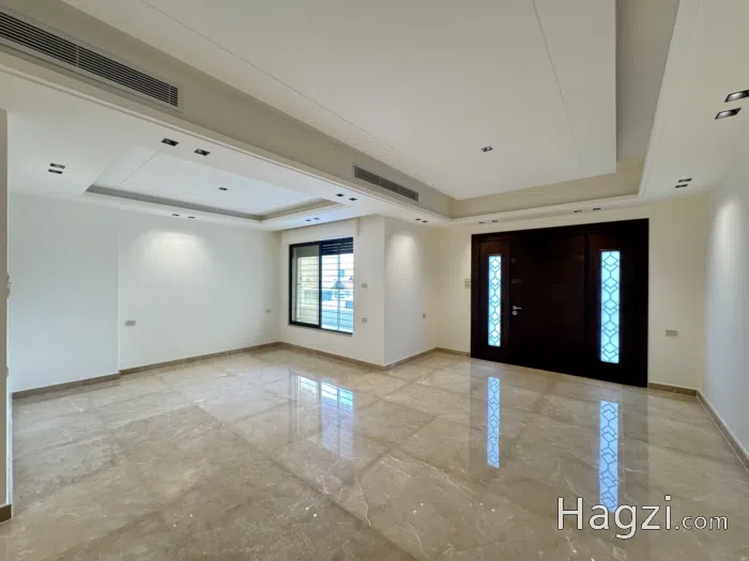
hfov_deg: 102.1
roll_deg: -0.9
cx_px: 374
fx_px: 303
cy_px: 280
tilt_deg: +0.5
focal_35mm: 14
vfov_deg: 85.7
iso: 250
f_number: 2.2
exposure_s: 1/100
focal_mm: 2.22
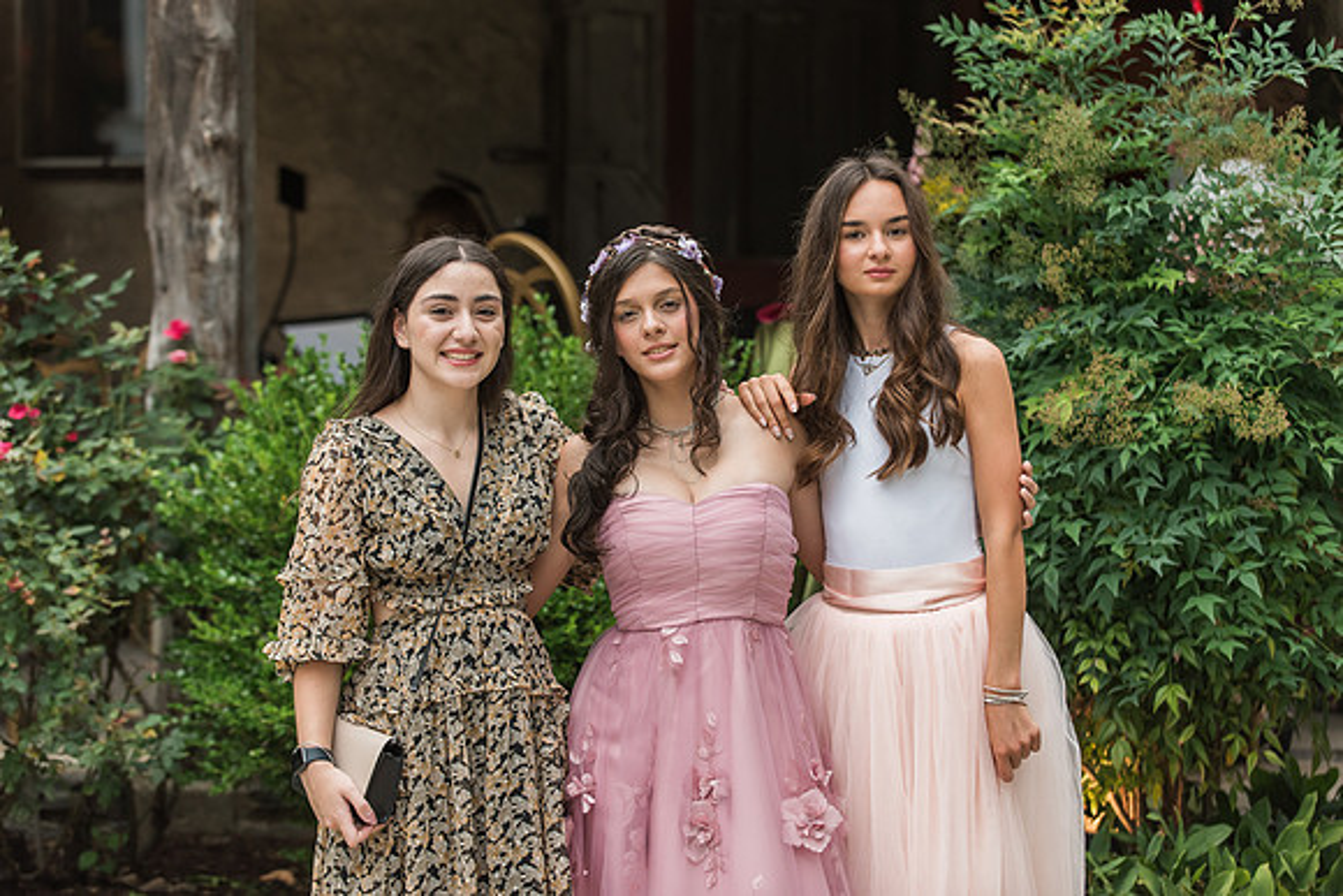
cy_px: 430
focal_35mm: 109
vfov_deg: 12.5
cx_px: 697
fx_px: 4084
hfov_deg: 18.7
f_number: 3.2
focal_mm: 102
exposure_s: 1/640
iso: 640
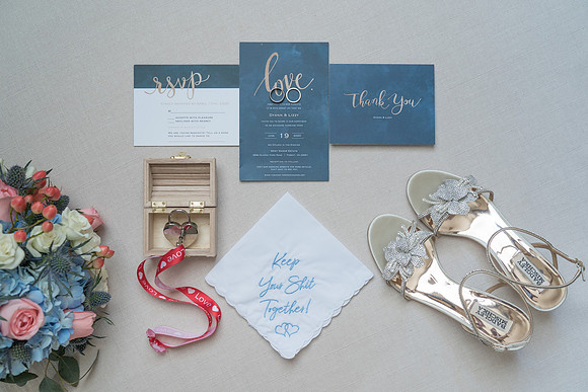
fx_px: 585
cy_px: 196
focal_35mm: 36
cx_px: 294
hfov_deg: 53.4
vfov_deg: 37.1
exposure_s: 1/200
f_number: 4
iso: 640
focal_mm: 35
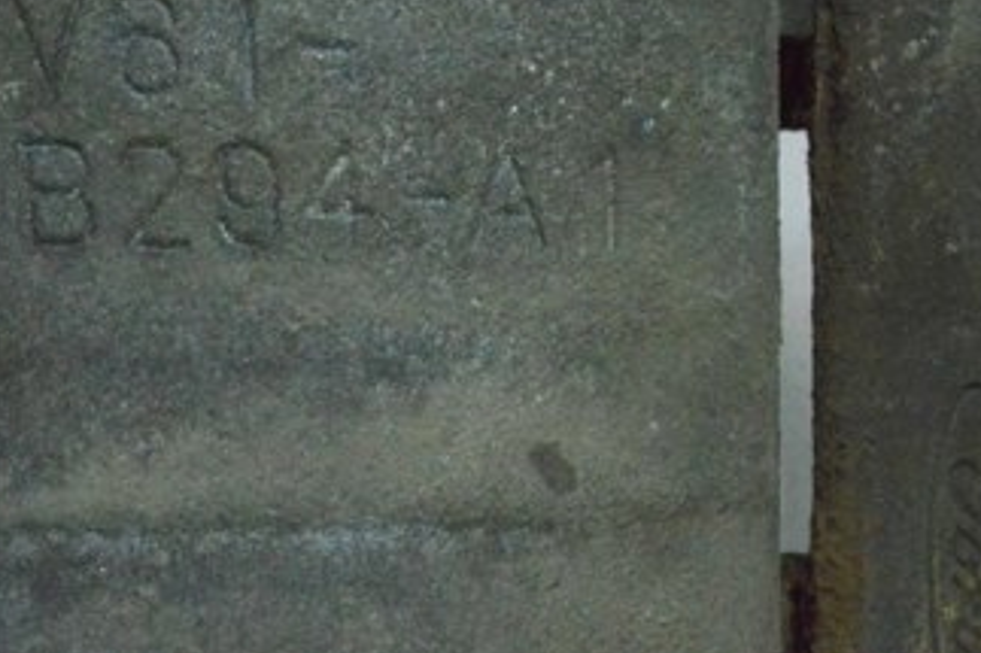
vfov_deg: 14.3
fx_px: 2587
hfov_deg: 21.2
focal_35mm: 95
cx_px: 203
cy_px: 129
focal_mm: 32
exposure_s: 1/60
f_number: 29
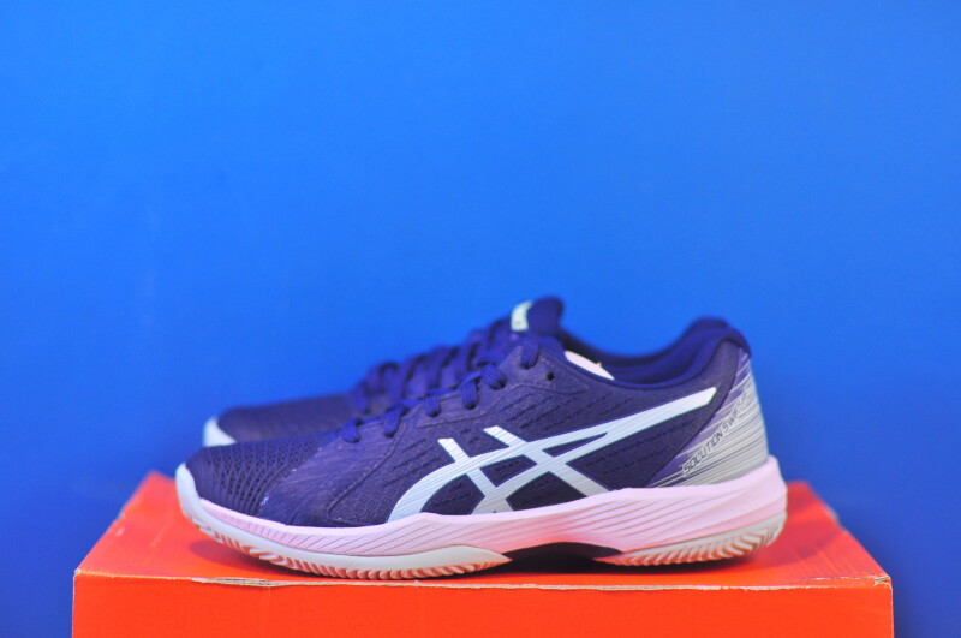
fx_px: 1999
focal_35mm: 75
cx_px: 480
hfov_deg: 27.0
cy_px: 319
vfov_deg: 18.1
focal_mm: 50
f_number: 2.2
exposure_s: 1/320
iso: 250
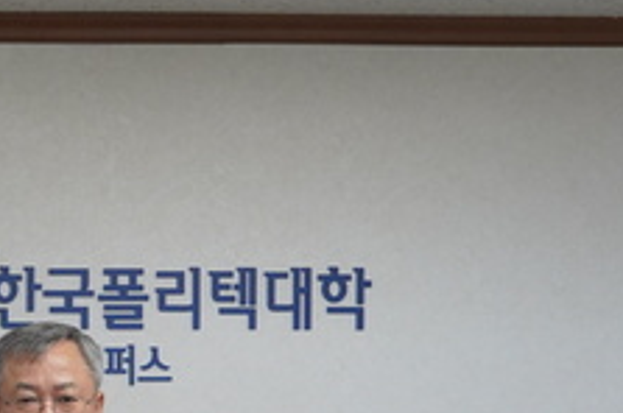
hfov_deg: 19.9
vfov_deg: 13.9
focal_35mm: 97
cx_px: -98
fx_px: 1676
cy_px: 360
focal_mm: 20
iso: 800
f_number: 4
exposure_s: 1/160
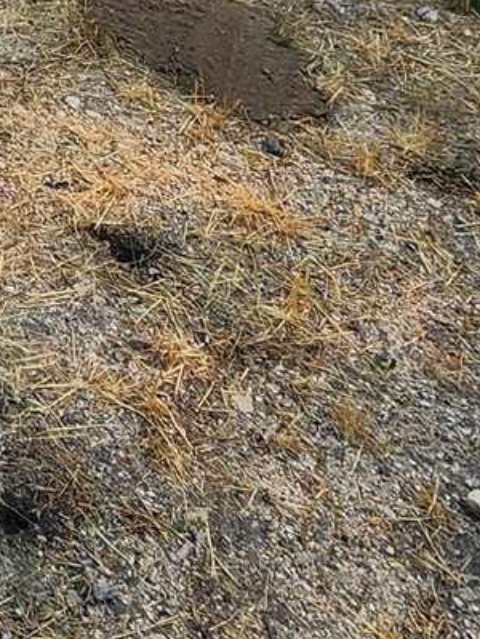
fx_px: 1384
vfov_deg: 19.3
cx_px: -507
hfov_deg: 15.4
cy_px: -527
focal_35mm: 75
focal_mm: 2.2
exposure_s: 1/845
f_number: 2.2
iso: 50
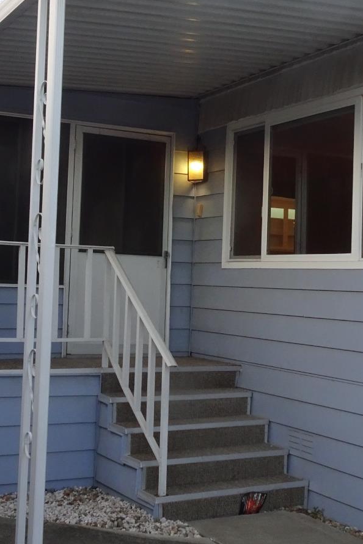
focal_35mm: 56
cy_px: 223
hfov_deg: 24.1
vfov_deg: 35.5
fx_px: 847
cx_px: 223
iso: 250
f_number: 4
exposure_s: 1/40
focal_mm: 5.43
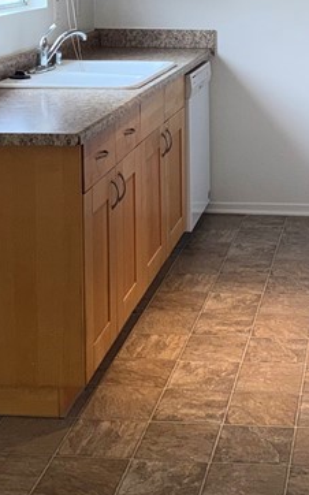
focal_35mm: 72
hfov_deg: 17.7
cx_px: 294
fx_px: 971
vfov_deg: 27.7
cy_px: 64
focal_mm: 6.76
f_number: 1.78
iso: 64
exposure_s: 1/170
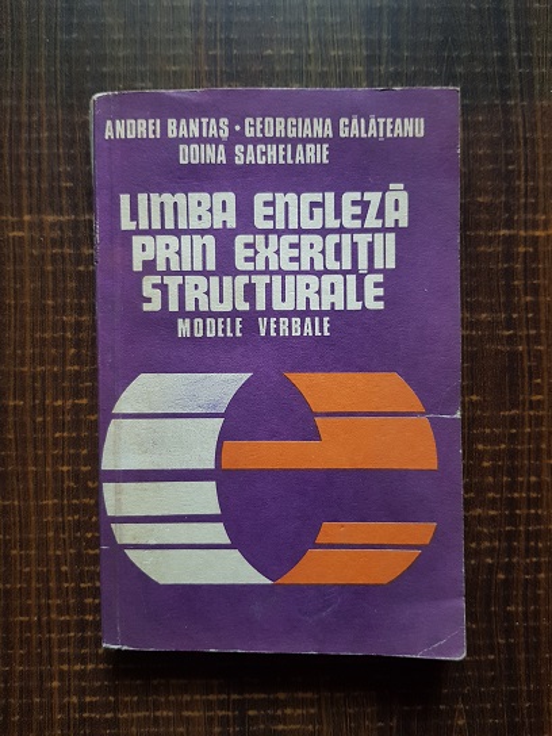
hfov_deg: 53.1
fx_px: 553
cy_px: 368
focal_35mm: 26
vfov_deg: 67.3
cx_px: 276
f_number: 1.7
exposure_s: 1/18
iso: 200
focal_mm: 4.3
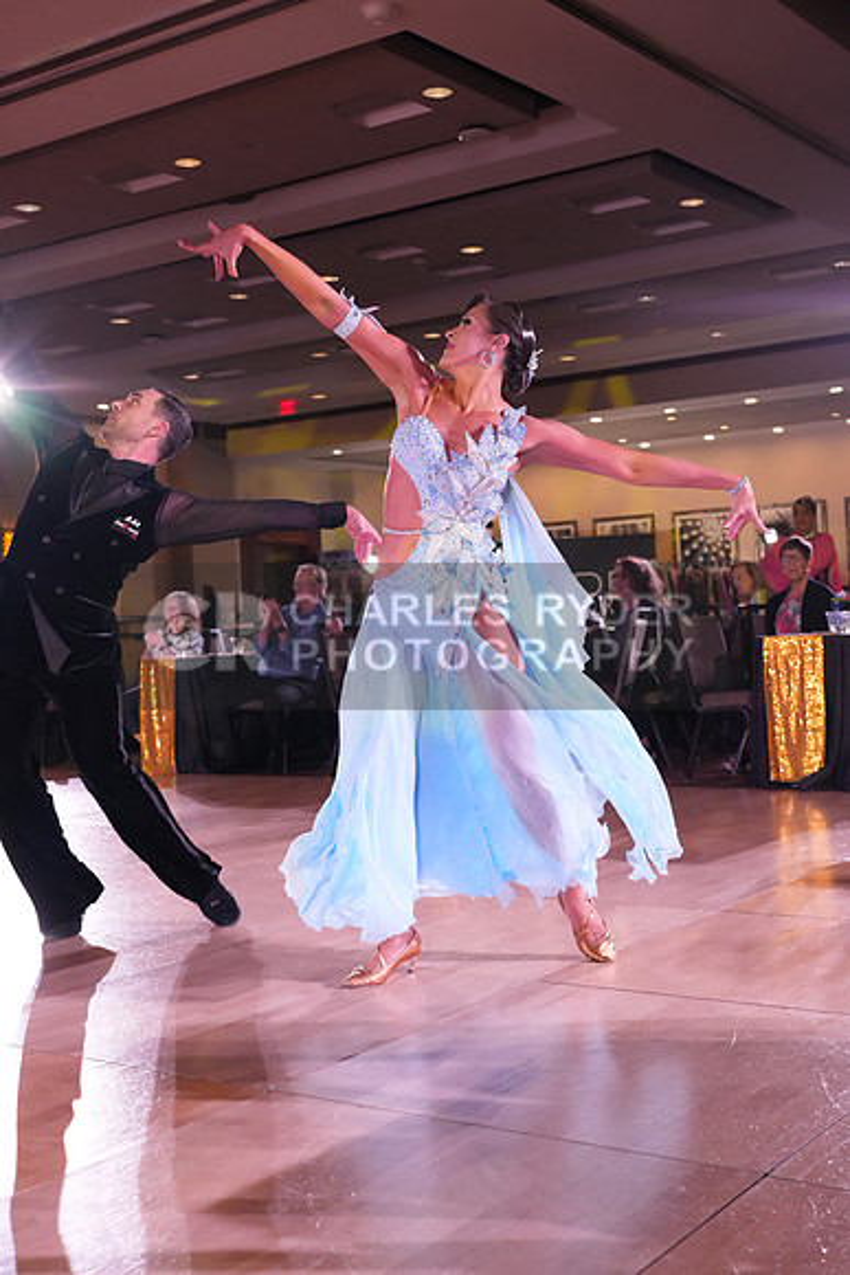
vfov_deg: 46.4
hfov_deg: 31.9
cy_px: 638
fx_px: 1486
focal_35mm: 42
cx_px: 425
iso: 6400
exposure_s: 1/400
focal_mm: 42
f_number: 5
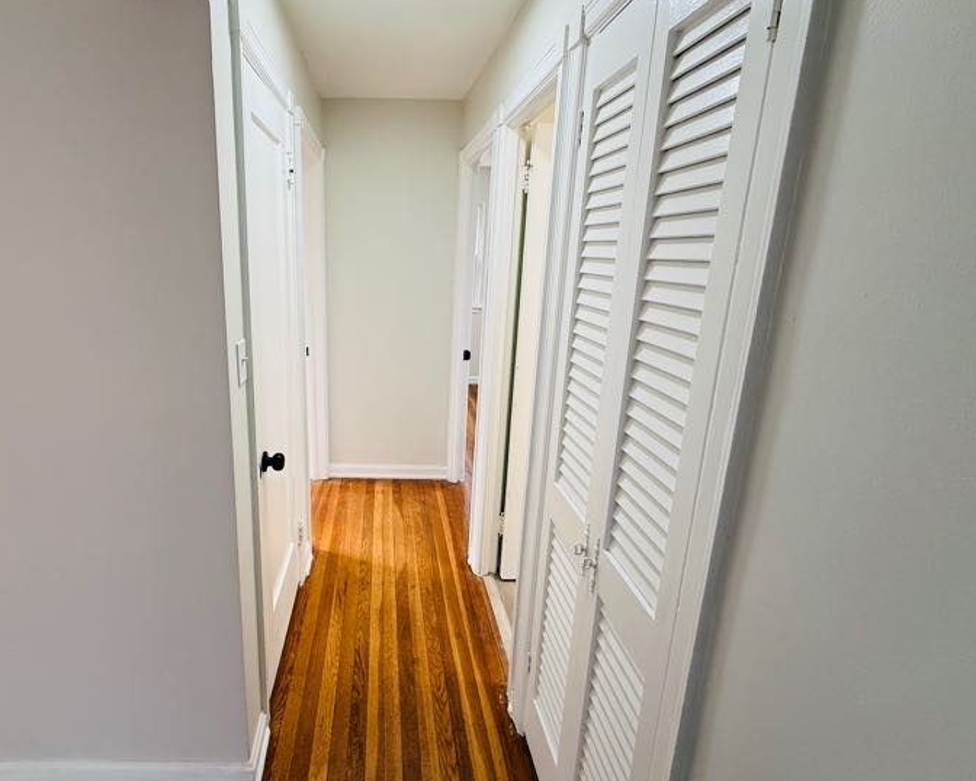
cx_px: 394
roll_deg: -0.9
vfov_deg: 76.8
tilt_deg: -10.9
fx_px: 491
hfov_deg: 88.6
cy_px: 352
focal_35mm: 17
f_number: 2.2
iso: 160
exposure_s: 1/120
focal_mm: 2.22
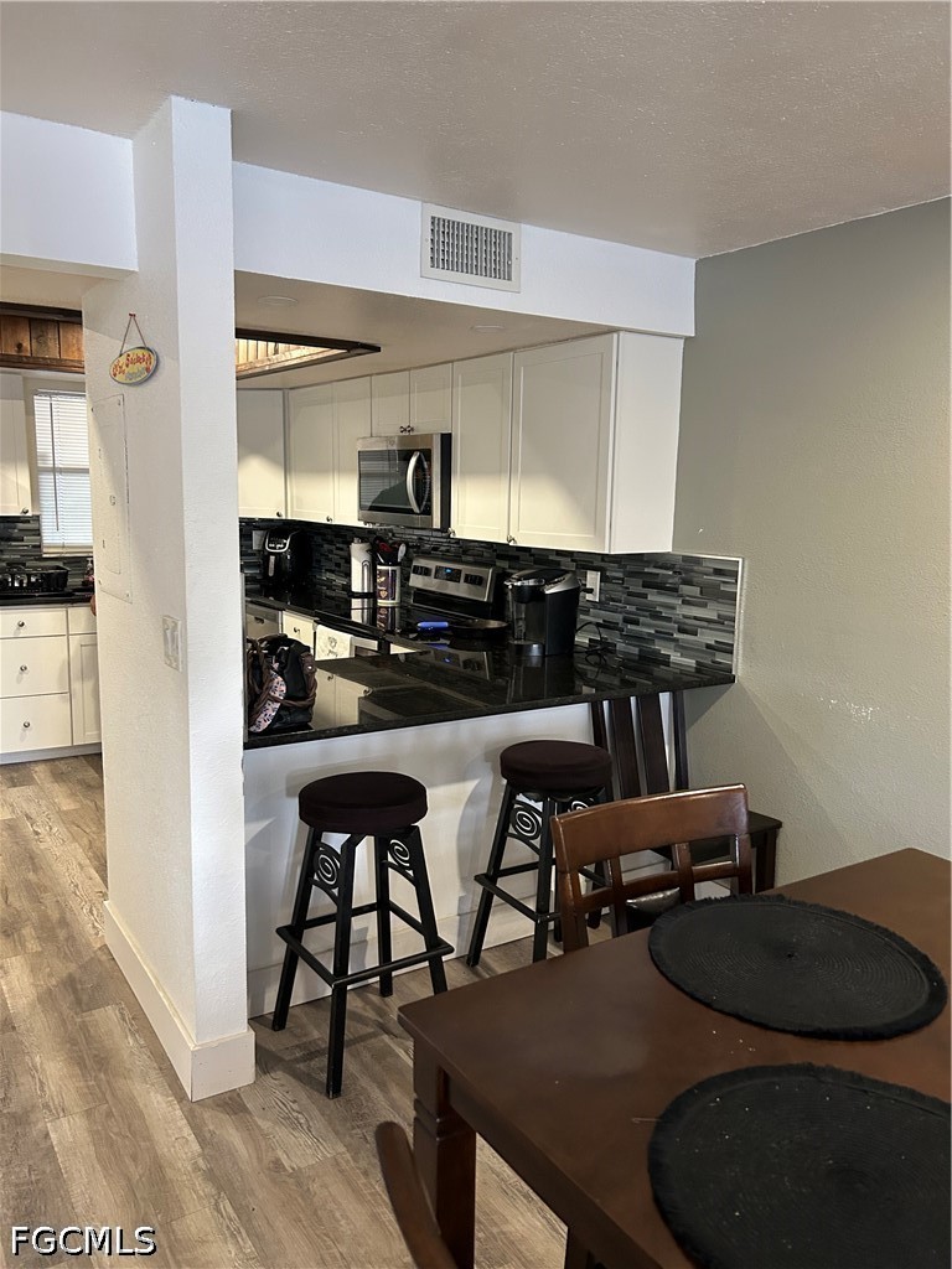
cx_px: 476
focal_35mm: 26
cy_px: 634
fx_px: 953
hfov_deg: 53.1
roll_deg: -1.2
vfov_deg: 67.3
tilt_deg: -9.9
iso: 320
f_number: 1.5
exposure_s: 1/60
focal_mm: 5.7
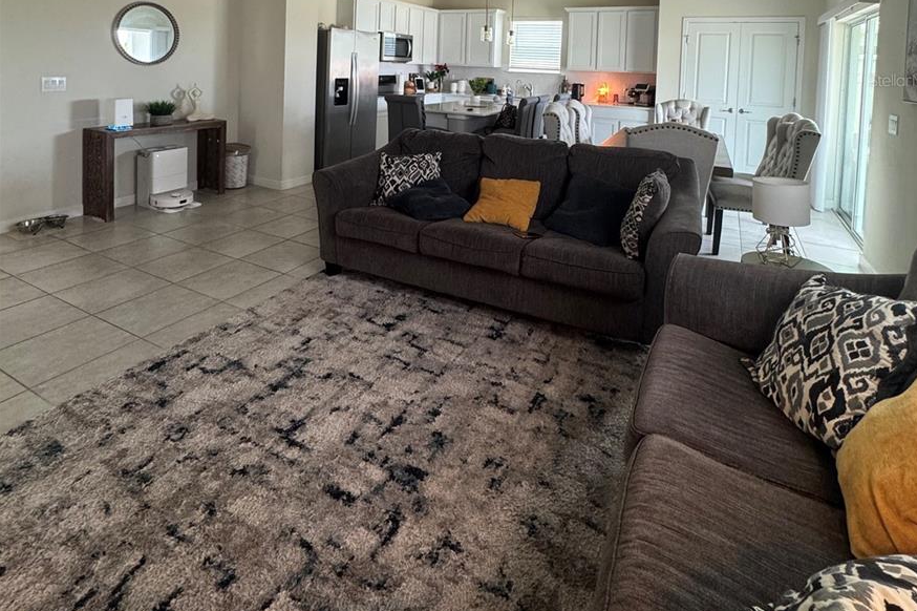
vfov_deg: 55.1
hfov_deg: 84.0
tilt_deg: -2.2
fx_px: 509
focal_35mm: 20
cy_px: 80
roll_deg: -1.6
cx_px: 471
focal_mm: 2.22
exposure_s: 1/60
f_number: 2.2
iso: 250
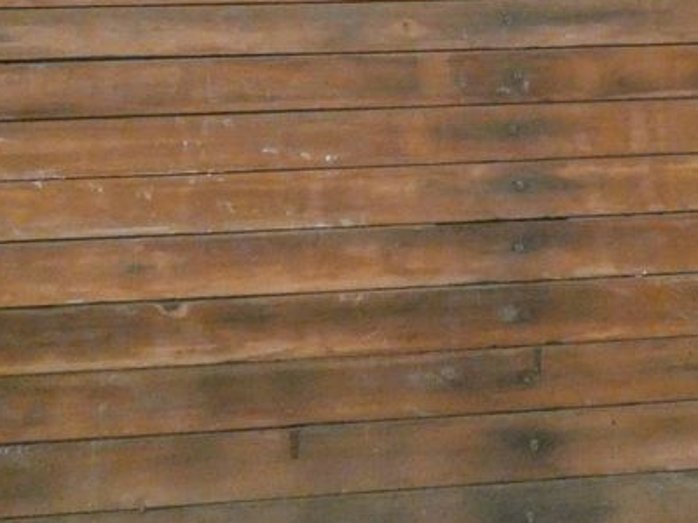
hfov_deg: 38.4
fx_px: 988
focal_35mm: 49
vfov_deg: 27.3
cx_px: 470
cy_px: -45
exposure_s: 1/30
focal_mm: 3.6
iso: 1600
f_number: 2.8
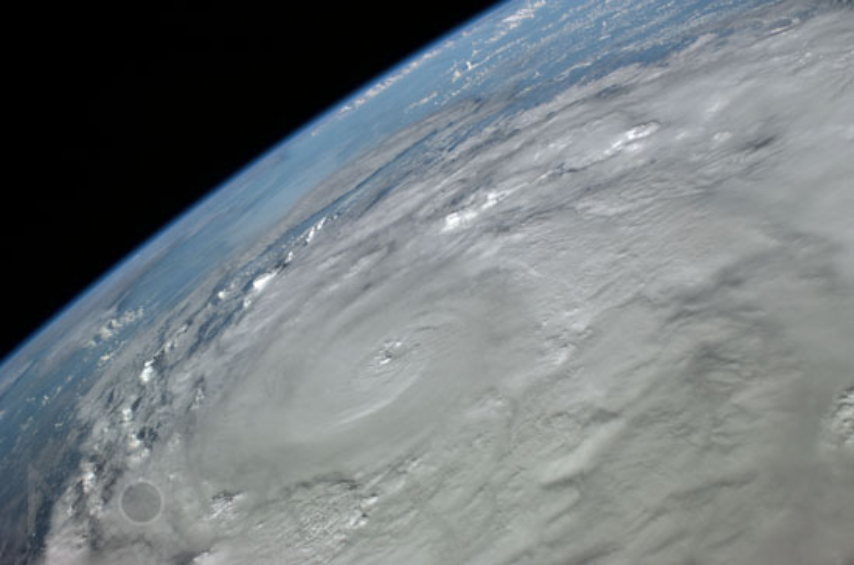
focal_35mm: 42
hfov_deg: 46.5
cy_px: 282
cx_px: 427
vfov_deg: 31.7
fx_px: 994
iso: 200
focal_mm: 28
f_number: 2.8
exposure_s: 1/5000
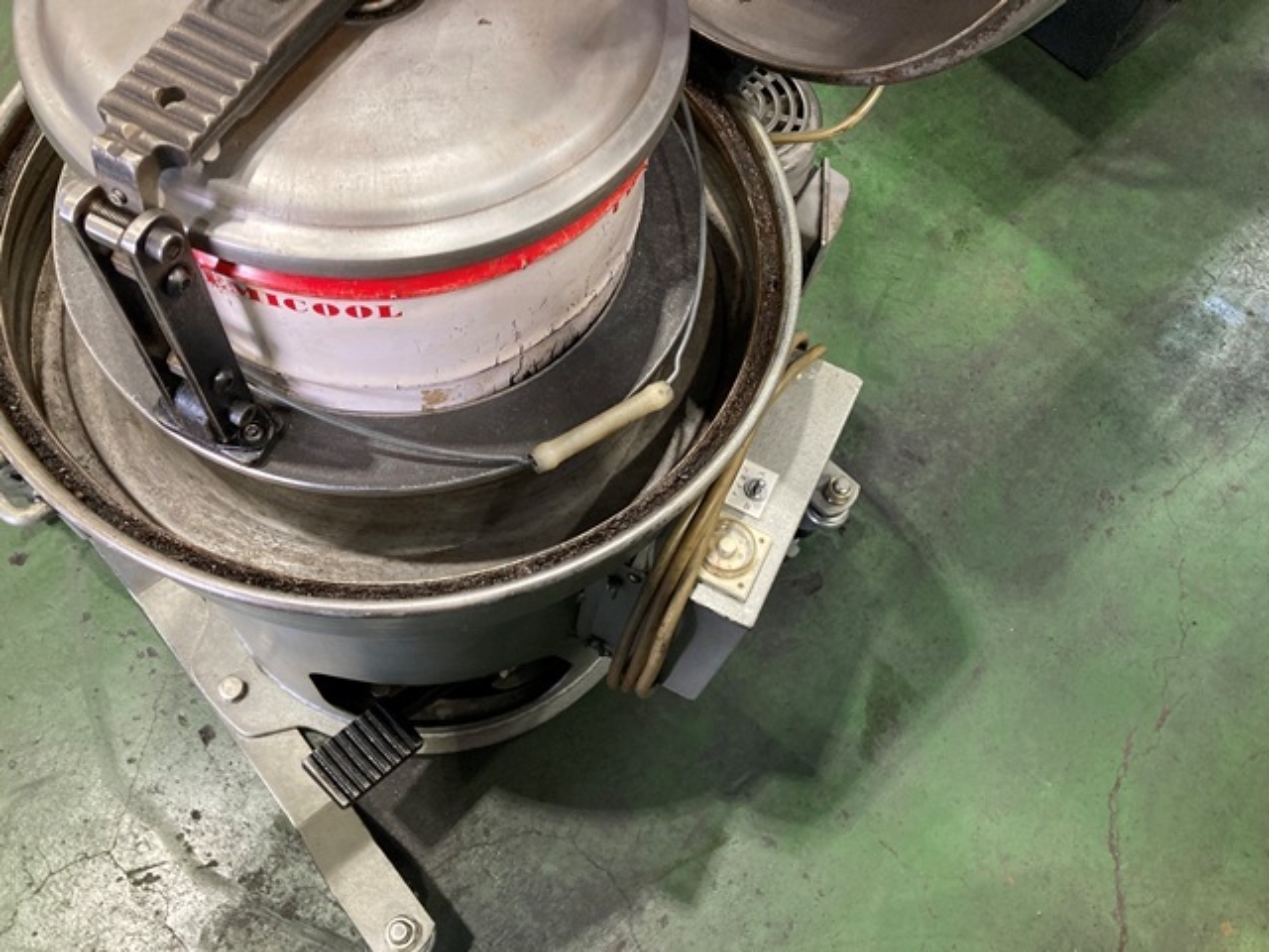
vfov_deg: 49.7
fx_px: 1026
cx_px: 634
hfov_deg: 63.4
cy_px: 476
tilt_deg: -63.2
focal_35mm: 28
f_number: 1.8
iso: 250
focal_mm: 3.99
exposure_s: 1/60
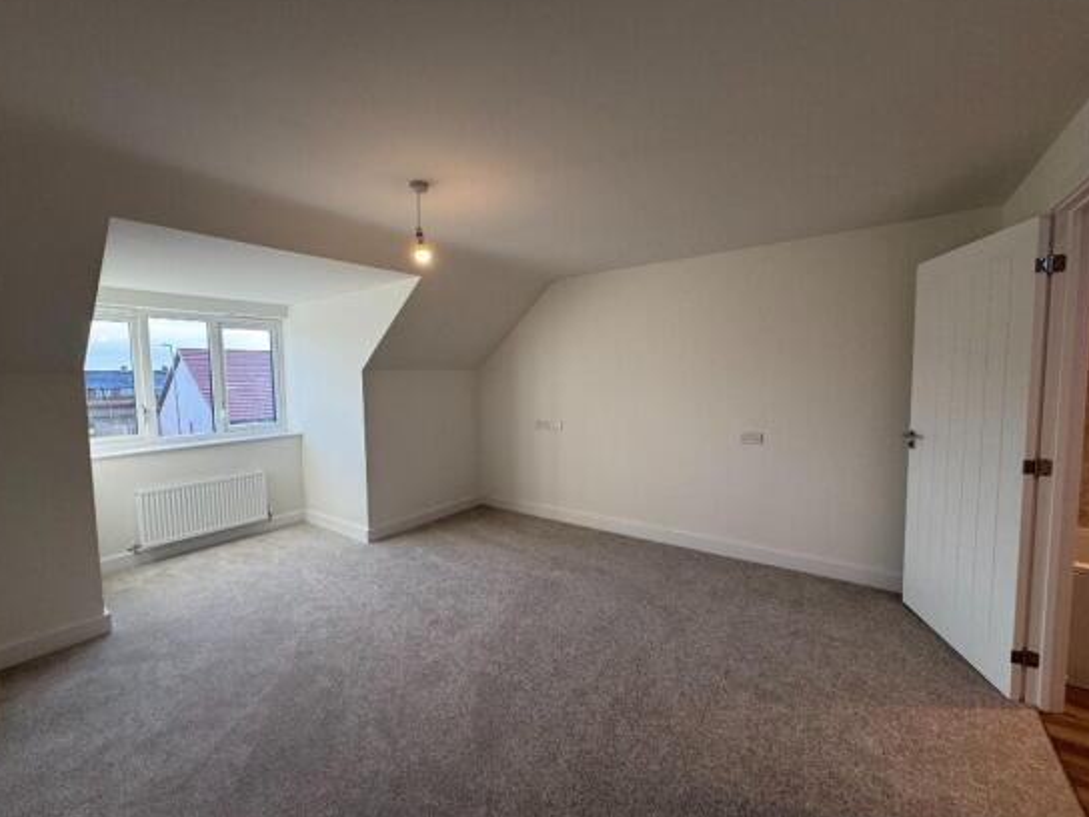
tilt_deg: -3.6
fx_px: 472
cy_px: 407
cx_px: 525
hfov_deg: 98.1
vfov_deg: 81.7
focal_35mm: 15
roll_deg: +1.7
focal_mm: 2.22
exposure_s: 1/100
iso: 80
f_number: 2.2
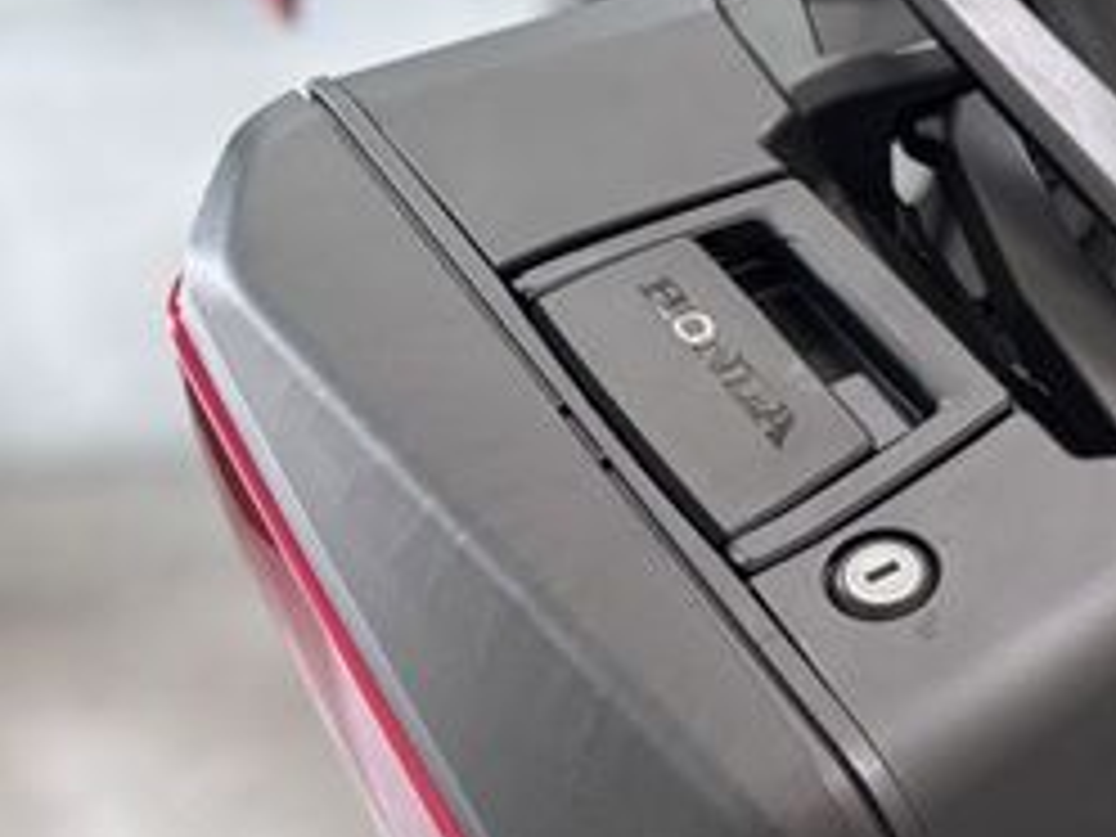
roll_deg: +1.7
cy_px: 216
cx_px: 1364
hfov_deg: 25.7
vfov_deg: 21.8
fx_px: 2160
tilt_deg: -34.9
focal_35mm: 67
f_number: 1.6
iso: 400
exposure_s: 1/50
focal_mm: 5.96
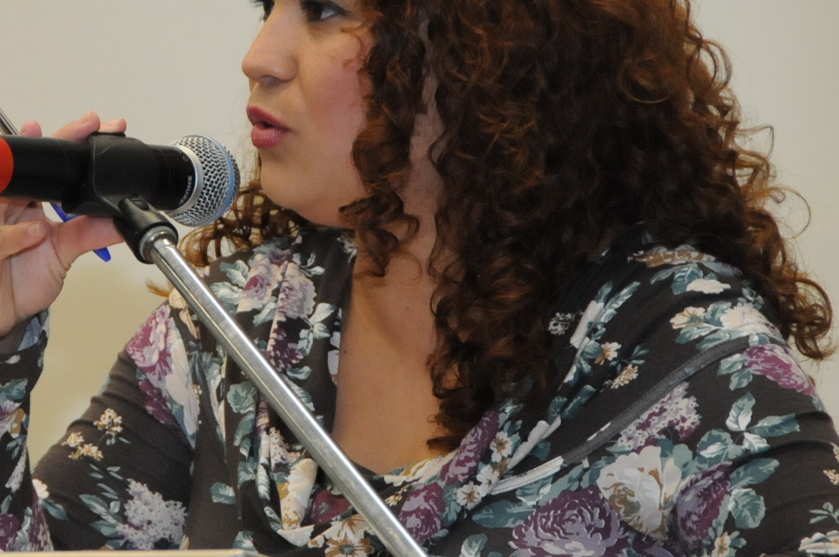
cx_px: 271
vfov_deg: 2.7
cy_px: 133
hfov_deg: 4.1
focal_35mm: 509
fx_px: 11846
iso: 2500
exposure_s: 1/250
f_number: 5.6
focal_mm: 200
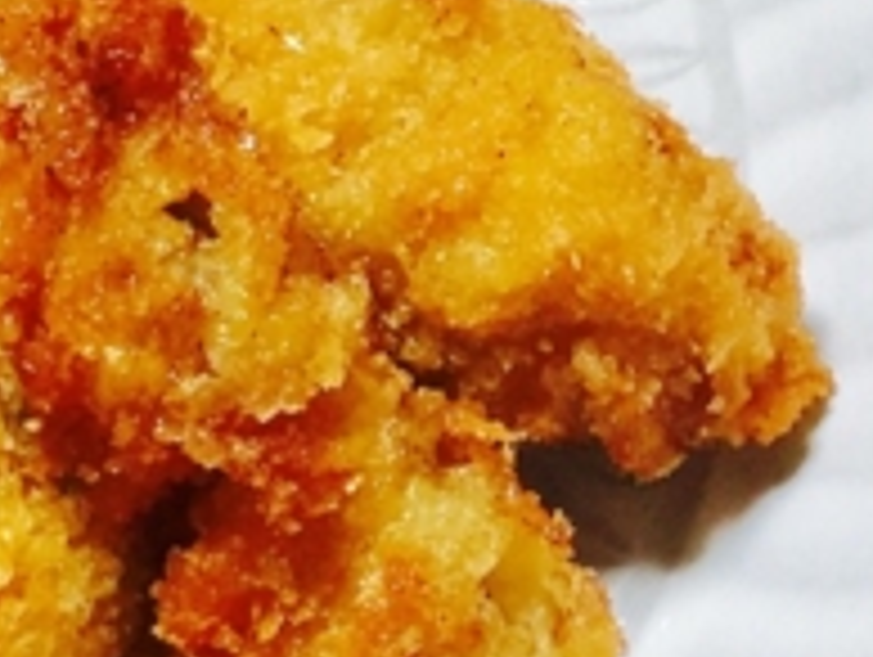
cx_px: 860
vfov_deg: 9.7
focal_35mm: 153
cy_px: 220
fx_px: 3863
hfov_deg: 12.7
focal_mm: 4.15
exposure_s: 1/15
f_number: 2.2
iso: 40
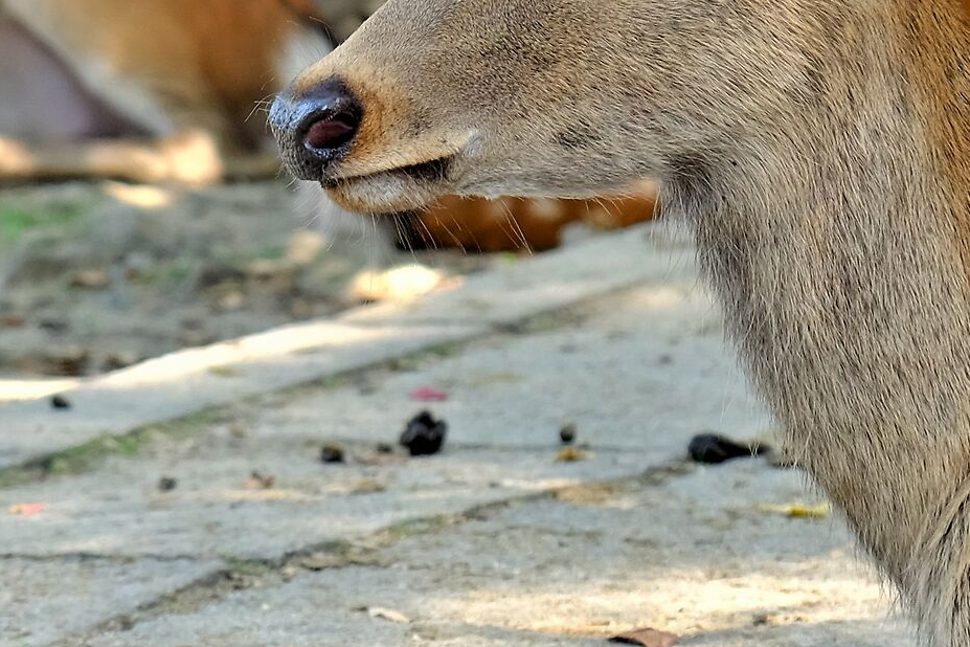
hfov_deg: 9.6
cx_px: 367
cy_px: -152
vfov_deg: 6.3
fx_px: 5793
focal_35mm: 215
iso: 400
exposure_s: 1/250
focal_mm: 55
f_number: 4
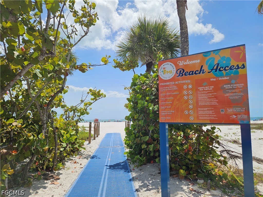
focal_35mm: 23
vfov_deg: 58.9
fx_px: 175
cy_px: 98
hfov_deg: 73.9
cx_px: 132
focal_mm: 5.4
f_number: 1.8
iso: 25
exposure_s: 1/3363
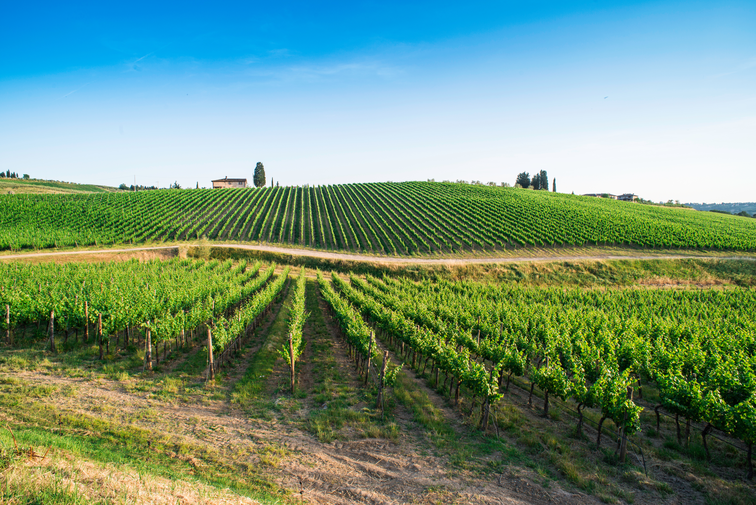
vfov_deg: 27.0
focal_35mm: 50
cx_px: 378
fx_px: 1050
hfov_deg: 39.6
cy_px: 252
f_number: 5.6
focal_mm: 50
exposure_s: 1/30
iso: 160
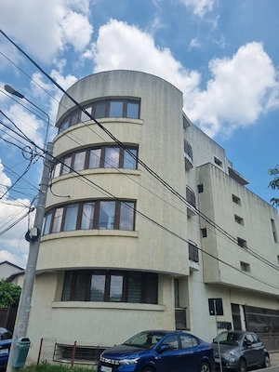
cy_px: 186
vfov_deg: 67.3
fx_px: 279
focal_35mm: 26
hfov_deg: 53.1
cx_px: 140
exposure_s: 1/3333
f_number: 1.8
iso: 50
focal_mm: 5.4
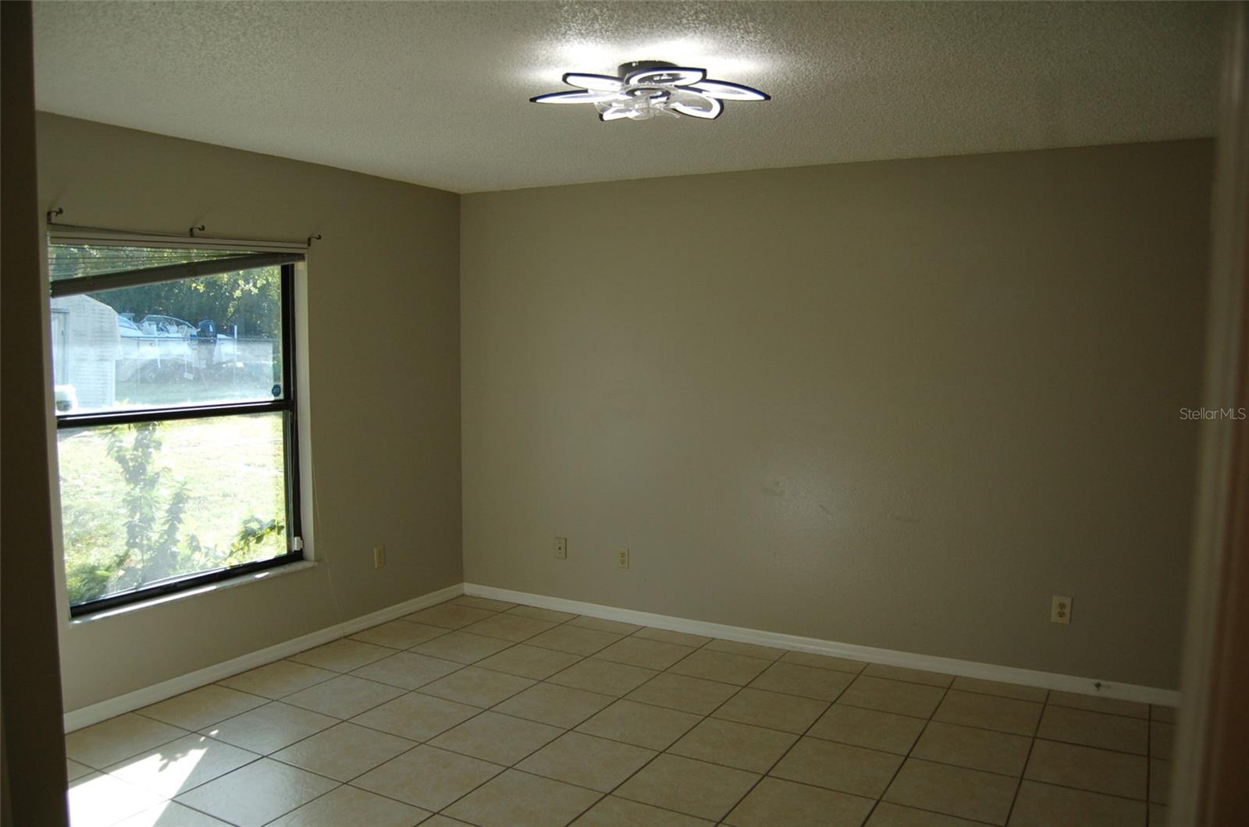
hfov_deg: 67.5
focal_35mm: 27
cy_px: 414
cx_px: 624
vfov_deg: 47.7
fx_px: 935
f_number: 3.5
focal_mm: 18
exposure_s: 1/400
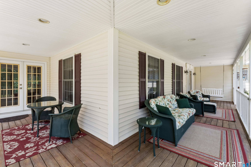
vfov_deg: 73.0
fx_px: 113
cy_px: 80
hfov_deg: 95.9
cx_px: 120
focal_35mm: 16
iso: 100
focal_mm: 15.2
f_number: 22
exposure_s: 1/4
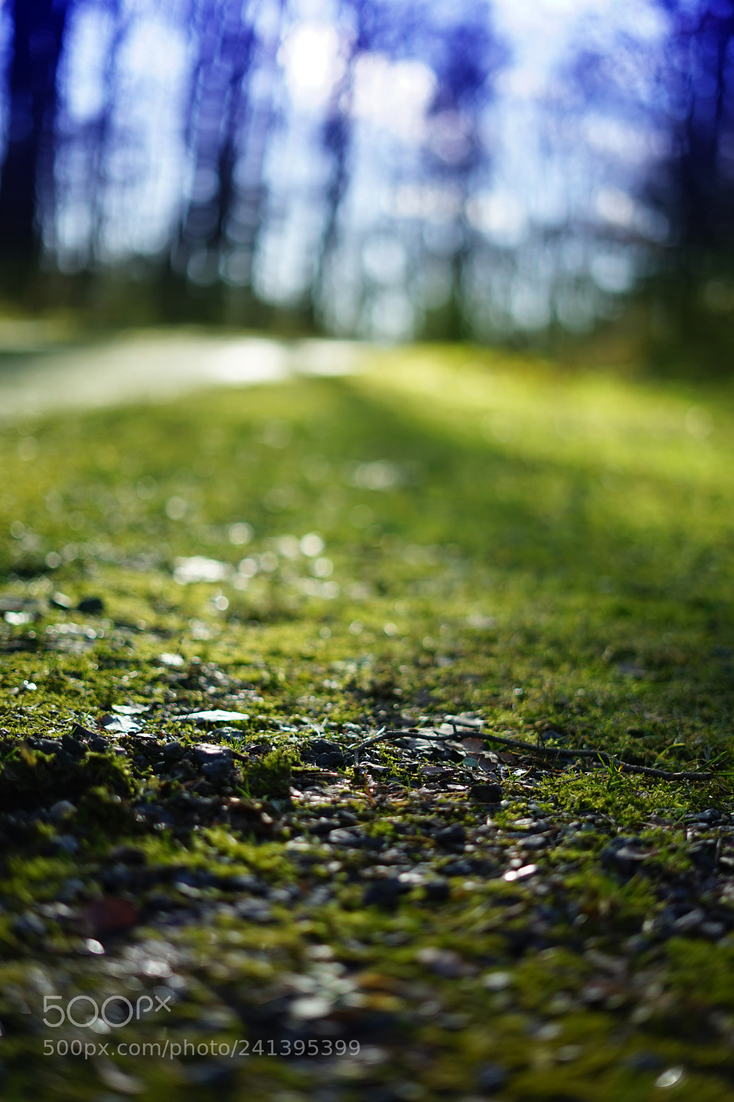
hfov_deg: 27.0
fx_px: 1530
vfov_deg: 39.6
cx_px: 367
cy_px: 551
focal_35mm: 50
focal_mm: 50
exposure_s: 1/1250
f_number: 1.8
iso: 100
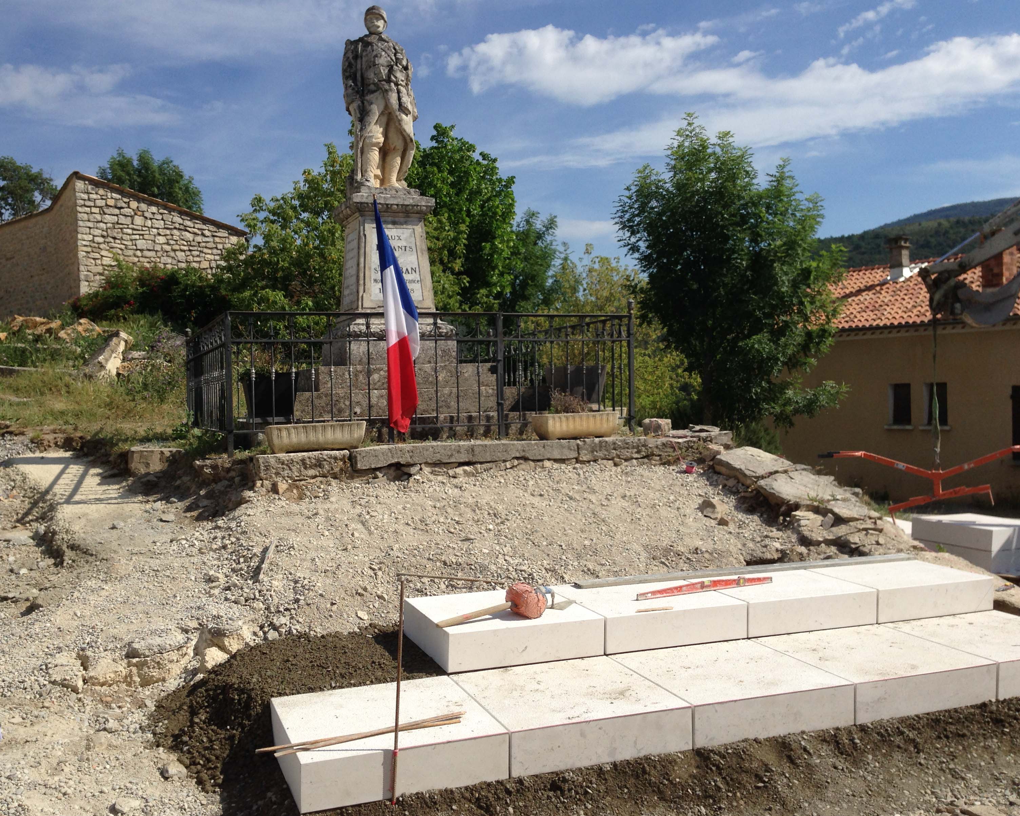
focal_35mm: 35
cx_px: 483
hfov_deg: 51.5
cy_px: 405
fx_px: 1057
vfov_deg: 42.2
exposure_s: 1/2584
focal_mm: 4.12
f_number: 2.4
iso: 50
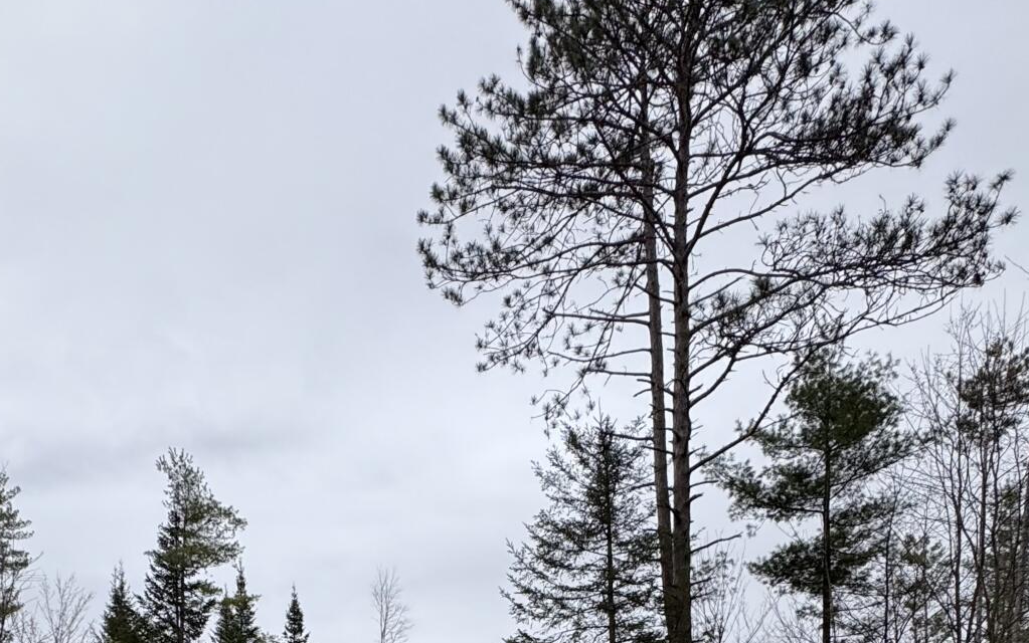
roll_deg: +0.9
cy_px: 835
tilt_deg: -0.3
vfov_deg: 32.5
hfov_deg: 64.0
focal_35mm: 29
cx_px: 408
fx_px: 813
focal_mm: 2.22
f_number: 2.2
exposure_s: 1/99
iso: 160
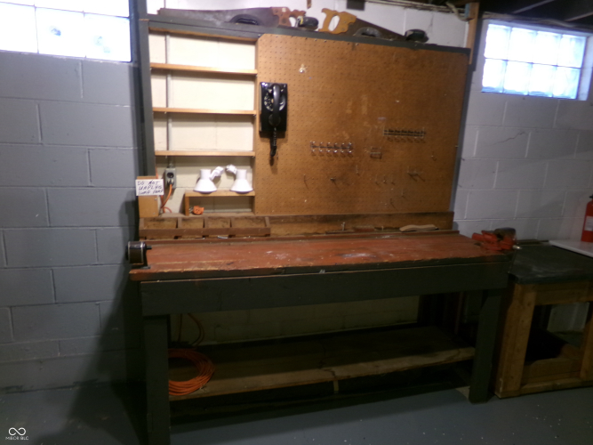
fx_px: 411
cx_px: 296
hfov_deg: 71.6
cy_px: 222
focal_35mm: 24
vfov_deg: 56.8
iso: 253
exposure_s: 1/17
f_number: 3.7
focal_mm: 4.3
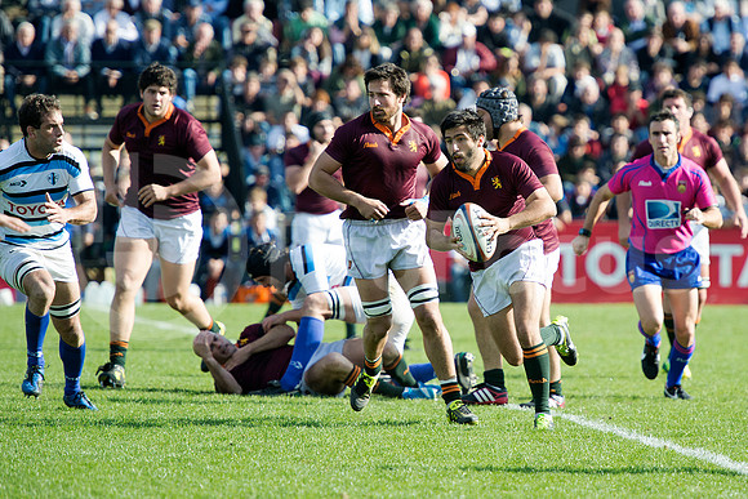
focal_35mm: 250
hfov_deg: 8.2
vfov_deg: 5.5
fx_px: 5195
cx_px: 374
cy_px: 250
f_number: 4
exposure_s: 1/800
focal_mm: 250
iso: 500
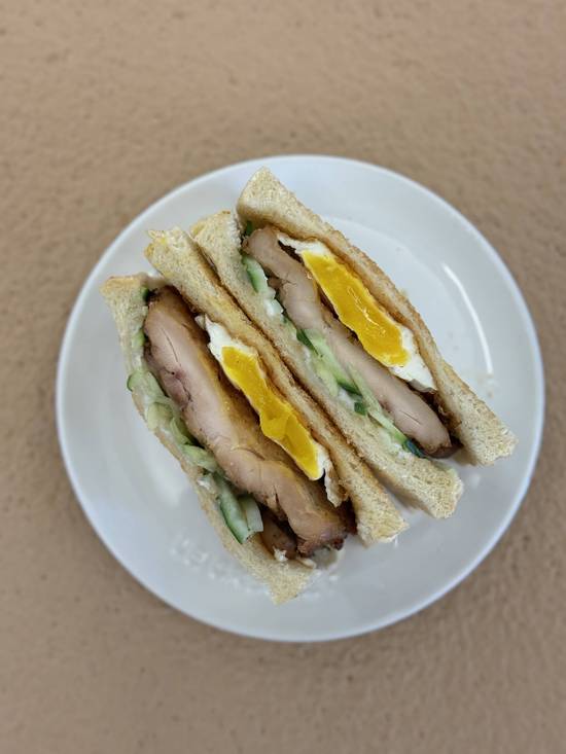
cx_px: 283
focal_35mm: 48
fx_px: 1046
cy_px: 377
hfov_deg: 30.3
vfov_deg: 39.7
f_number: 1.78
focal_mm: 6.76
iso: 125
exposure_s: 1/60
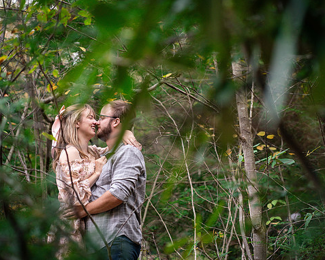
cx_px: 179
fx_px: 933
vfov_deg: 15.9
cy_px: 129
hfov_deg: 19.7
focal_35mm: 97
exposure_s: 1/400
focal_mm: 85
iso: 1000
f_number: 2.8
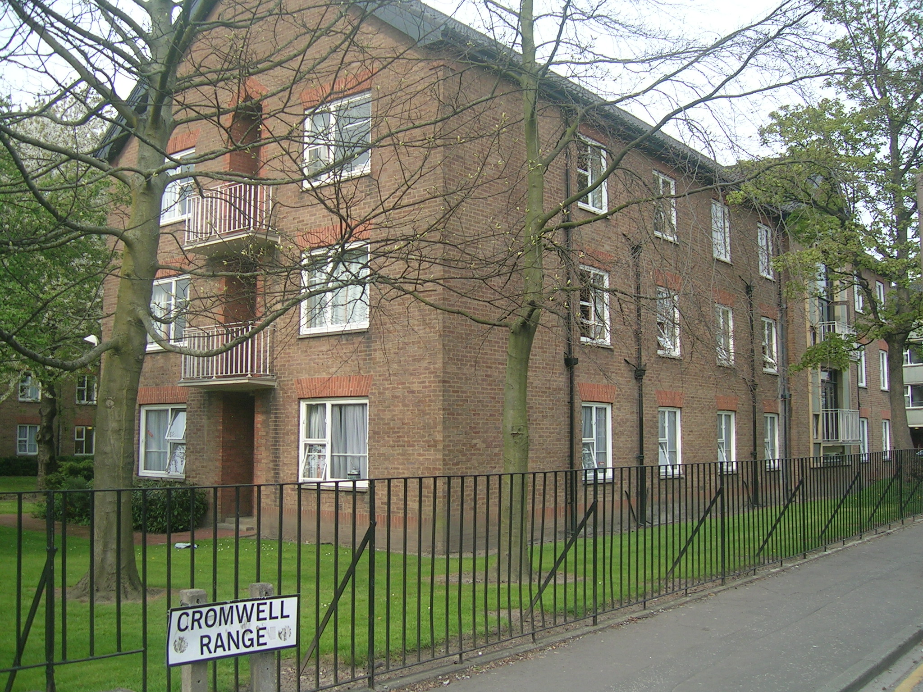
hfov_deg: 52.6
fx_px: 933
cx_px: 462
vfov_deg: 40.7
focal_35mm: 35
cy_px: 346
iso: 50
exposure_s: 1/362
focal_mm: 5.4
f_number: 2.8
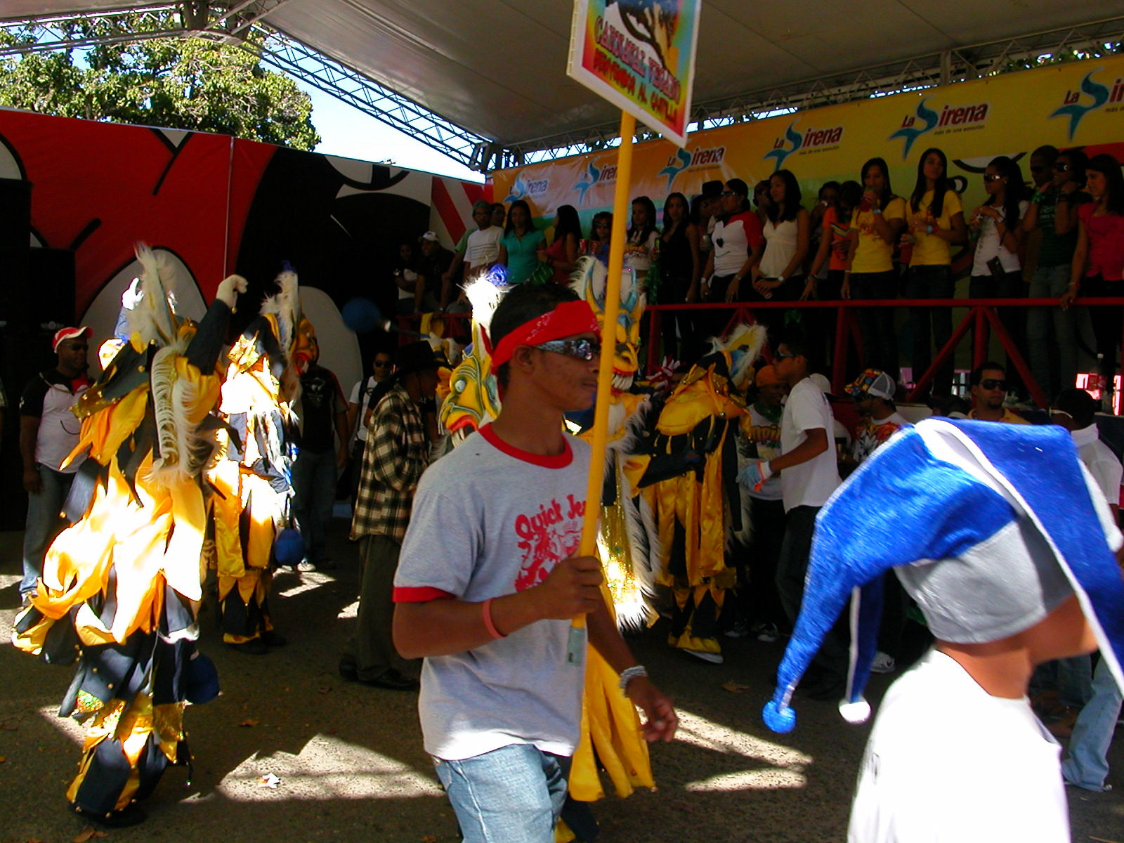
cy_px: 422
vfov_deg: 38.7
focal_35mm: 37
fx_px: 1201
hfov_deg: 50.1
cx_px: 562
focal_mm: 5.6
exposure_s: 1/205
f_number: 4.5
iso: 100
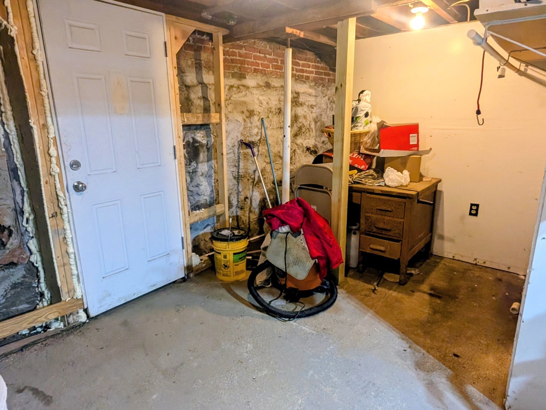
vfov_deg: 78.1
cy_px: 205
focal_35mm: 16
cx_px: 273
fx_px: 252
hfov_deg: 94.5
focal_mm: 2.22
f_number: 2.2
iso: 334
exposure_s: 1/40
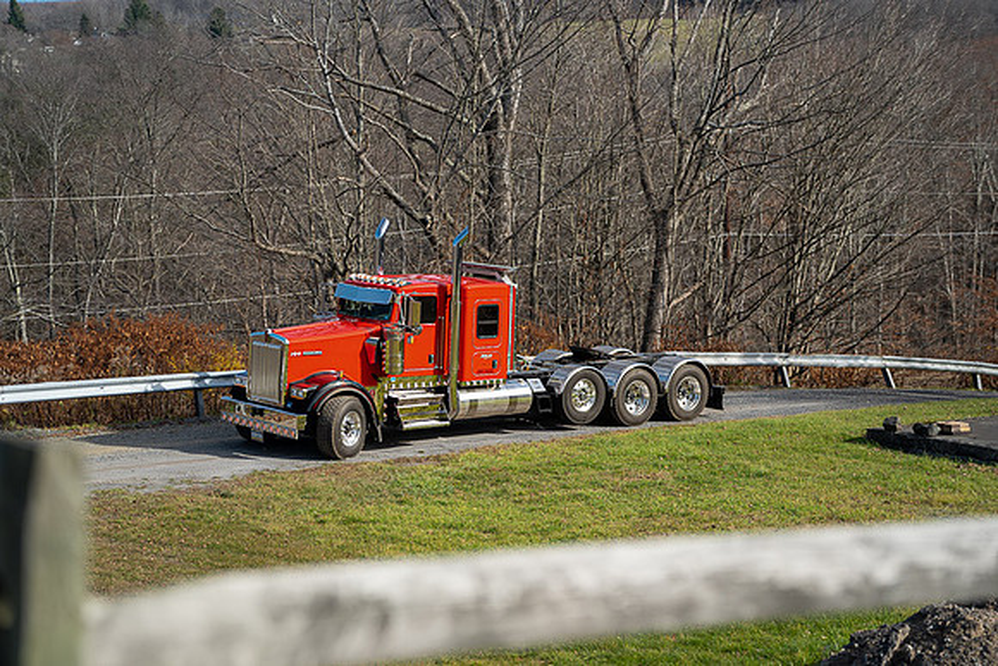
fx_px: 2107
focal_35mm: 76
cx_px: 499
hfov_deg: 26.6
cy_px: 333
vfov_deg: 18.0
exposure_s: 1/40
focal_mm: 76
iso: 100
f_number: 2.5
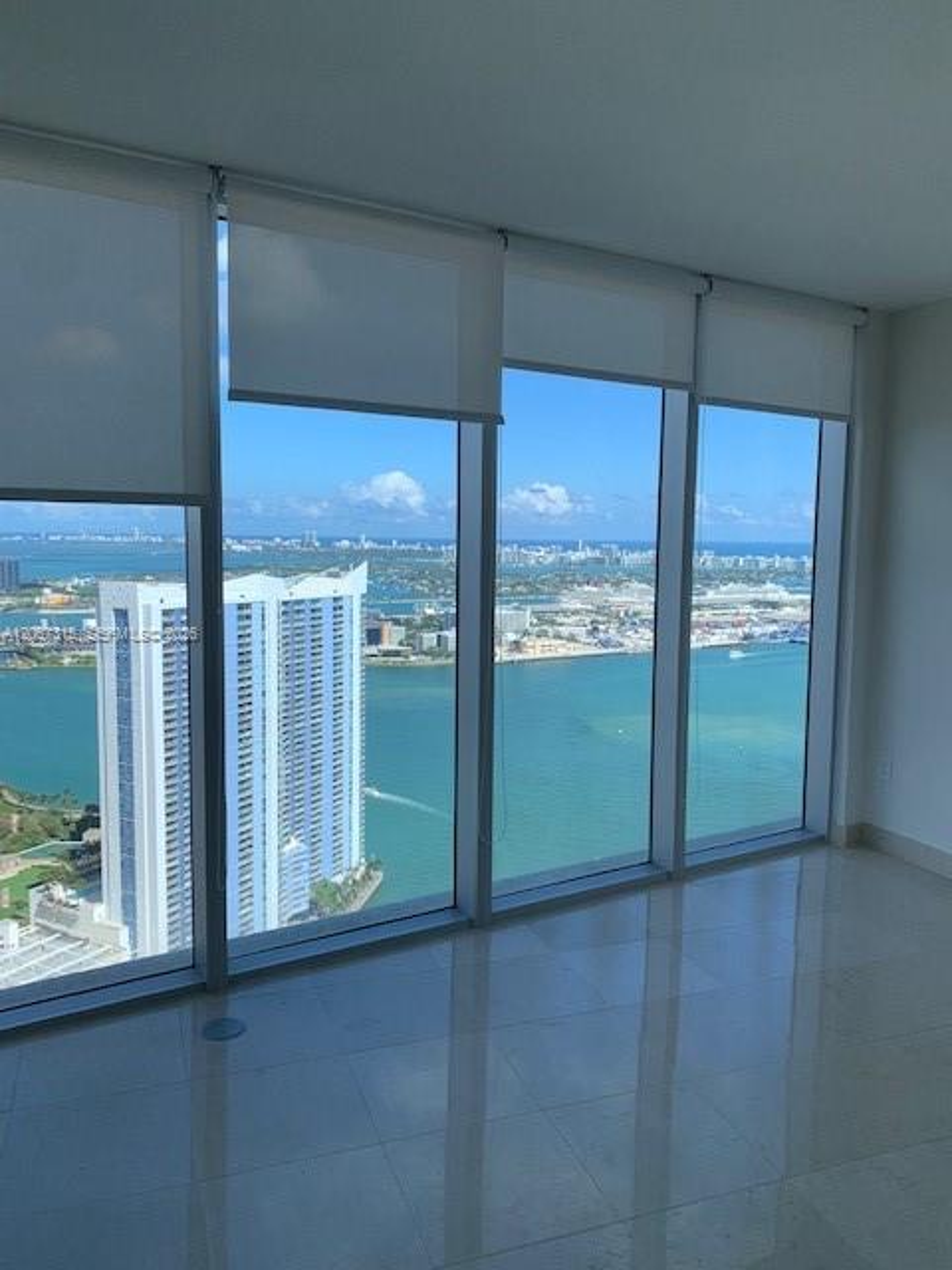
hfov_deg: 53.1
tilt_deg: -7.4
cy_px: 635
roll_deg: -1.5
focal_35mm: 26
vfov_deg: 67.3
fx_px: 953
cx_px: 476
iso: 25
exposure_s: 1/822
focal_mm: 4.25
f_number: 1.8
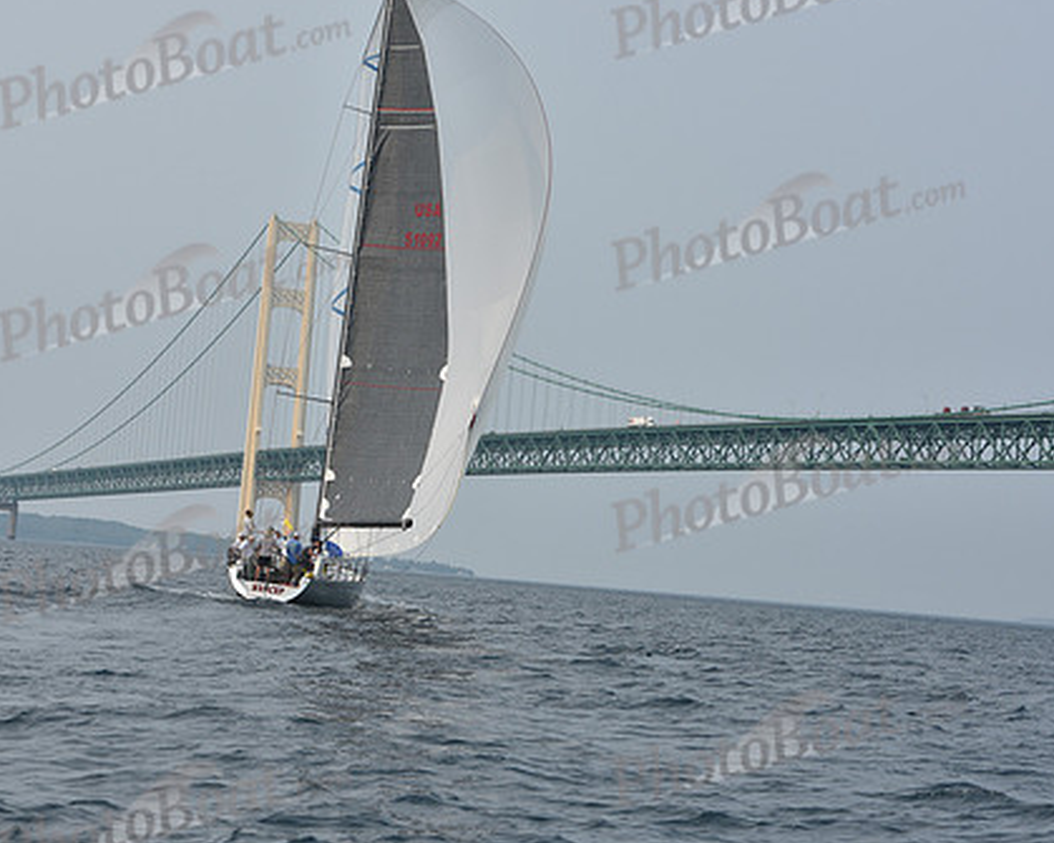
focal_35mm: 91
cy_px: 391
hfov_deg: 21.0
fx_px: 2838
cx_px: 483
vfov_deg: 16.9
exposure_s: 1/1250
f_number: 7.1
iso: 250
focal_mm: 70
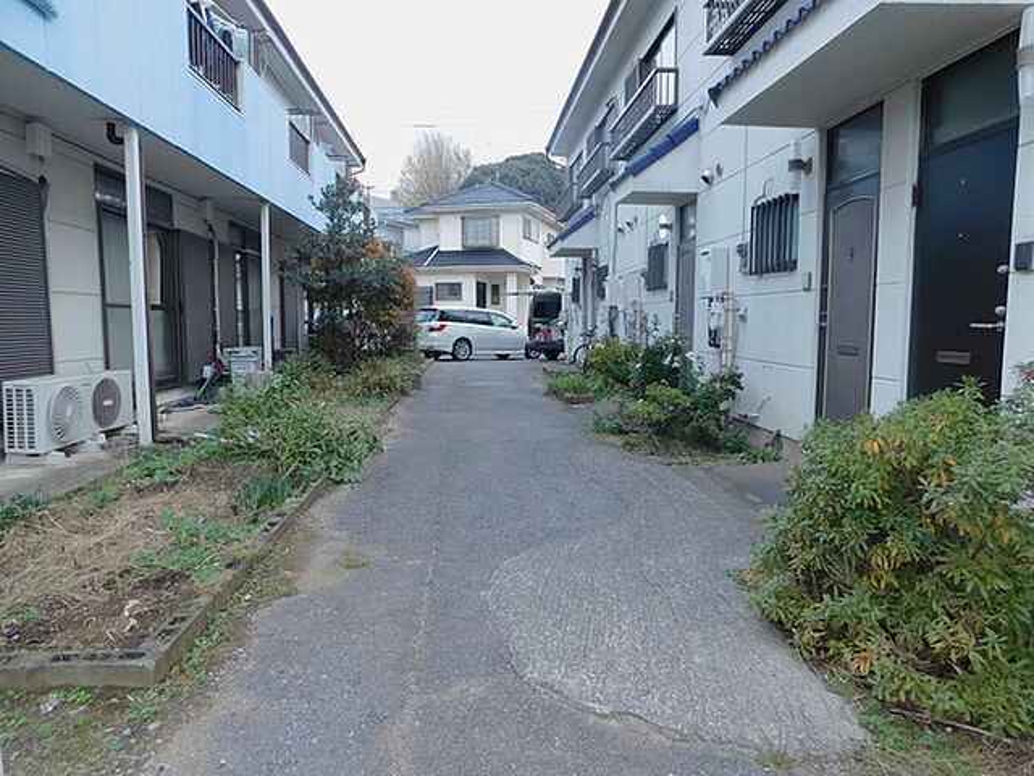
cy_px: 388
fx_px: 687
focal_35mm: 23
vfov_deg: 58.9
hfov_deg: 73.9
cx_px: 517
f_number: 3
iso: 125
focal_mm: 4
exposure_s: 1/160
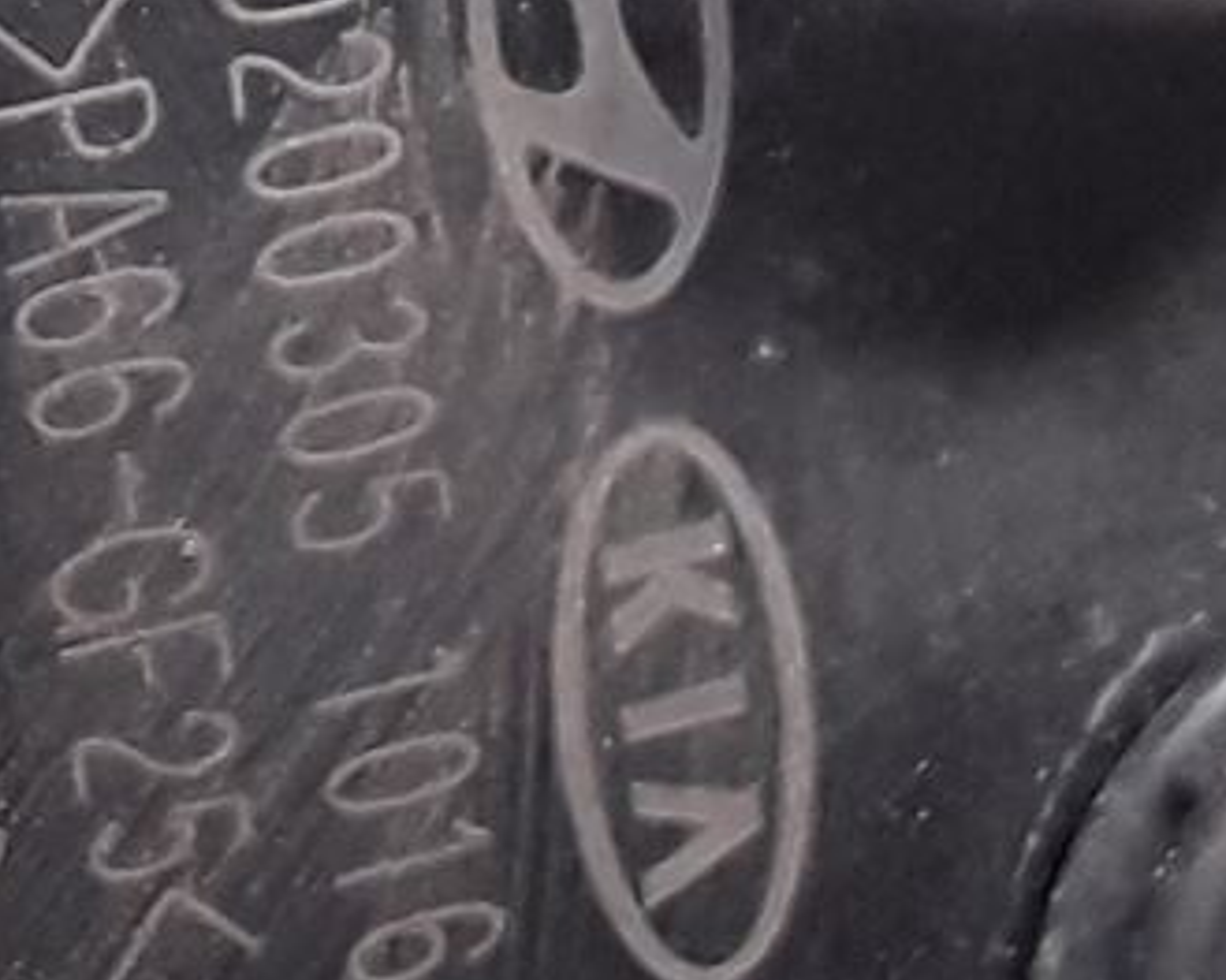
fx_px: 6167
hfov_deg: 11.1
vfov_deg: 9.0
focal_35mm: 170
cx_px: -339
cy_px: -261
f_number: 1.9
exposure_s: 1/33
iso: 100
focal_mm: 2.91
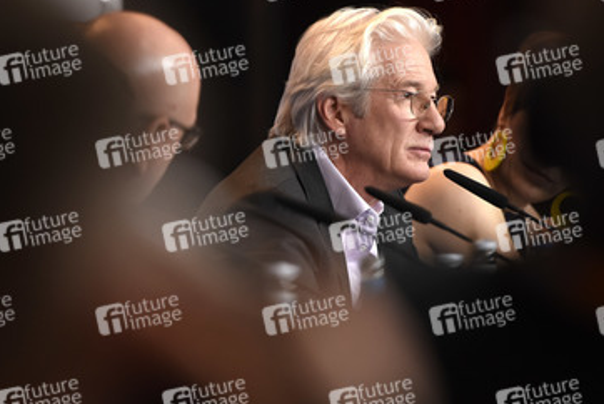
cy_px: 190
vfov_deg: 3.7
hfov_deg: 5.5
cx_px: 328
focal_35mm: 373
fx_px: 6263
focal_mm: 200
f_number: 3.2
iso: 800
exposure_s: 1/320
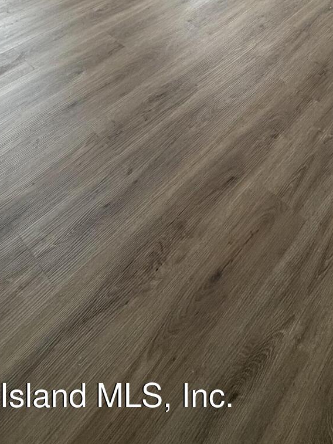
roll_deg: -2.4
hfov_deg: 38.2
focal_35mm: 37
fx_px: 474
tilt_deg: -15.5
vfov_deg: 34.6
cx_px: 226
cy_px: -137
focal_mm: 2.22
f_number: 2.2
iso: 100
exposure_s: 1/120
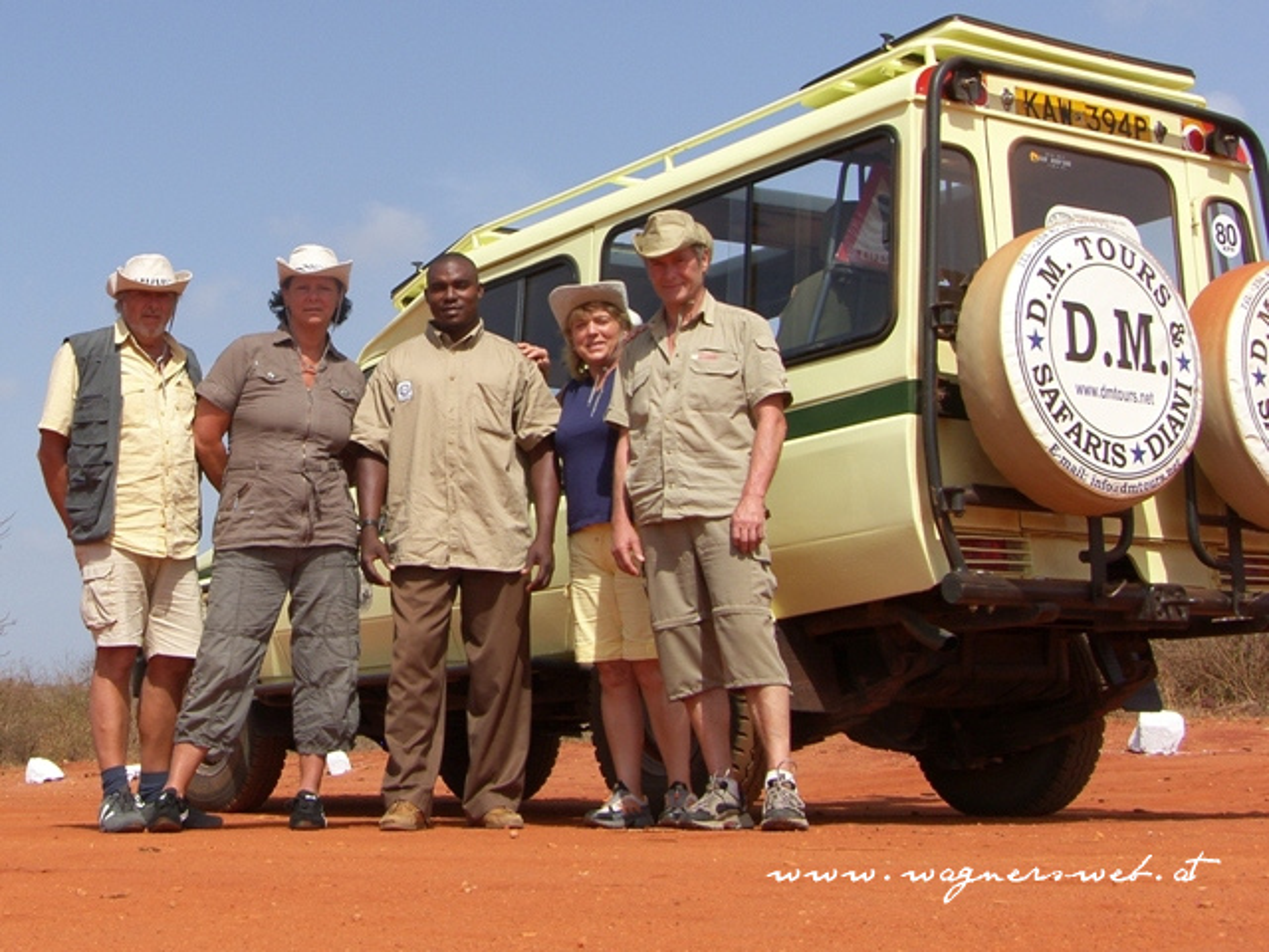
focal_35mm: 40
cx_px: 634
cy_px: 476
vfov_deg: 36.0
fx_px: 1466
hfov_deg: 46.8
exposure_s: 1/400
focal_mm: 10.3
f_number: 7.1
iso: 50
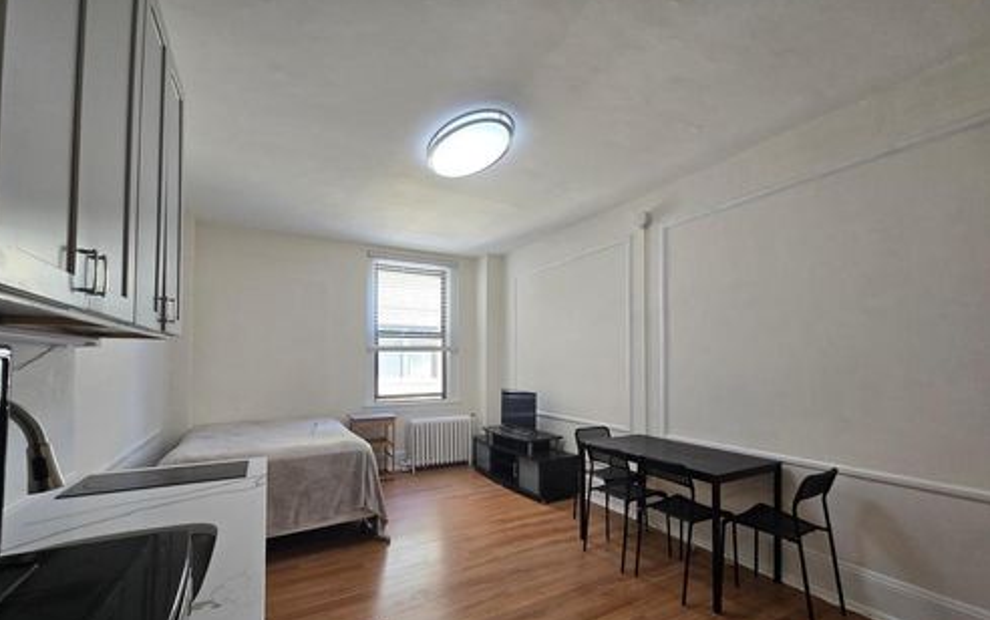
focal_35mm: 14
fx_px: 378
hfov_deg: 105.3
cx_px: 489
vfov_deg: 78.3
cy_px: 349
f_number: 2.2
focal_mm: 2.2
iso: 125
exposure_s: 1/60
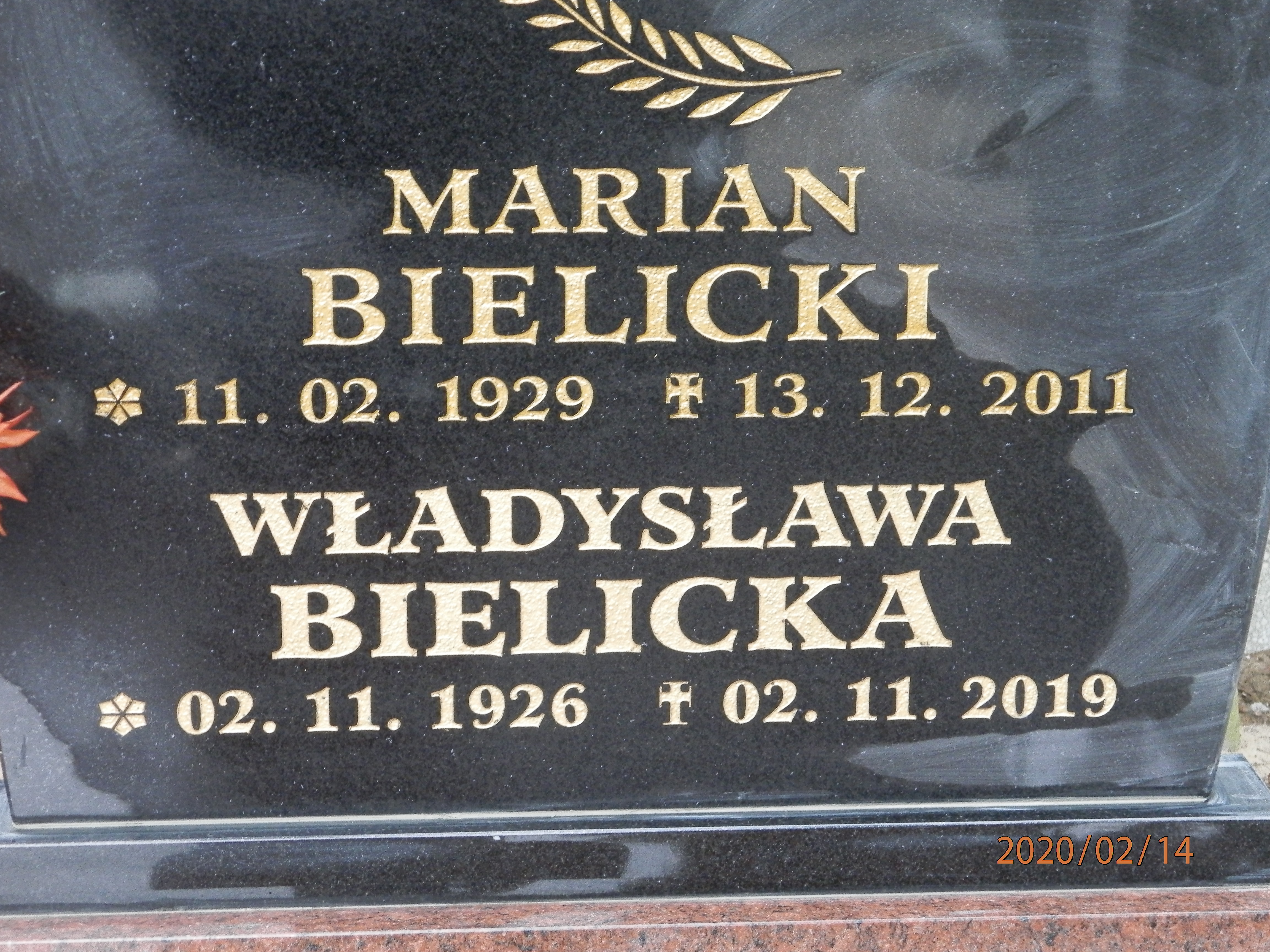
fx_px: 3008
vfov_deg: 18.0
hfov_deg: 23.8
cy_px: 476
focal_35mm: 82
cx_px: 635
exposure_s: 1/15
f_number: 4.2
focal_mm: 14.6
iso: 320
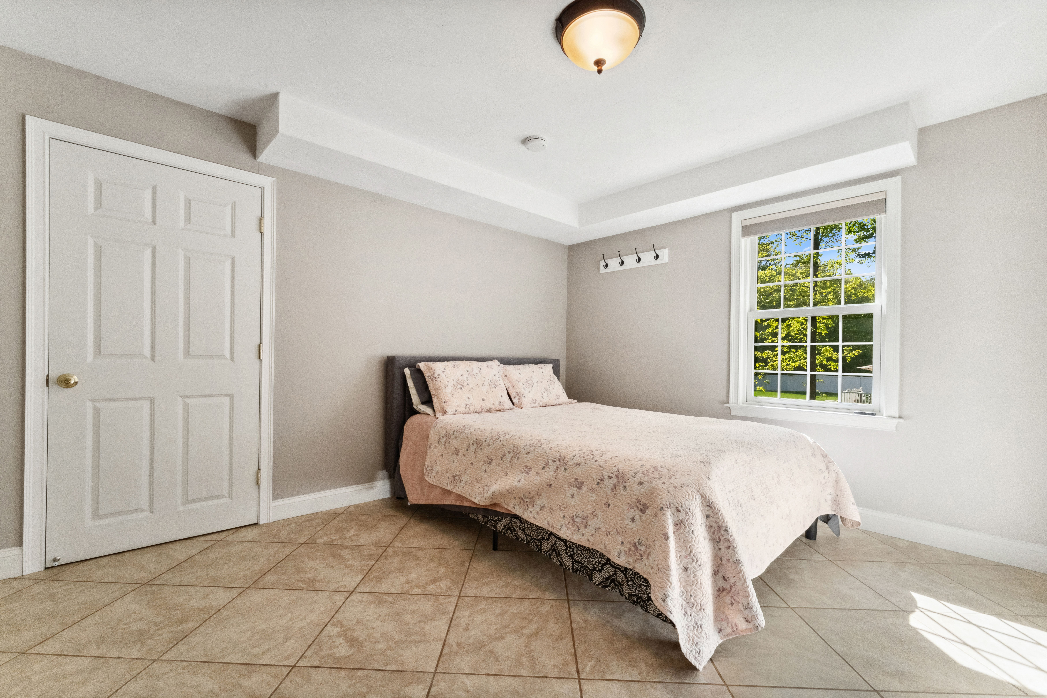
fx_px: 433
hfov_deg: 100.8
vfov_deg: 77.7
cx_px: 524
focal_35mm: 15
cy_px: 349
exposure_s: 1/125
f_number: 11
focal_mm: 14.9
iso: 1600
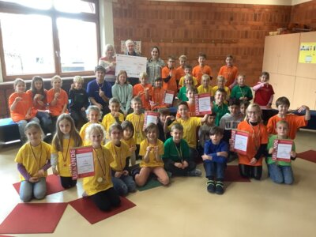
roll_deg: -0.7
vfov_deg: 45.4
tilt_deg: -14.7
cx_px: 158
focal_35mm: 31
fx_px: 283
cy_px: 118
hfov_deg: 58.4
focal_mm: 3.3
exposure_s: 1/50
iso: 250
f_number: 2.4
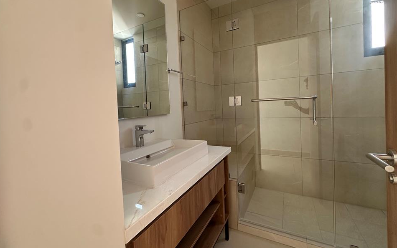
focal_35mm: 16
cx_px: 195
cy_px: 111
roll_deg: +2.1
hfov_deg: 97.8
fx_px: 173
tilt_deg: -1.6
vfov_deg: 71.1
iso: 125
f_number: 2.2
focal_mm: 2.22
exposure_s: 1/99
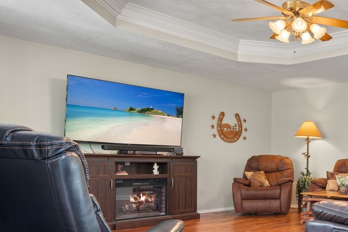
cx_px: 373
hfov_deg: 40.3
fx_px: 387
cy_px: 158
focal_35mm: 40
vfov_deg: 33.1
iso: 200
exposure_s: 1
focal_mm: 16
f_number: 9
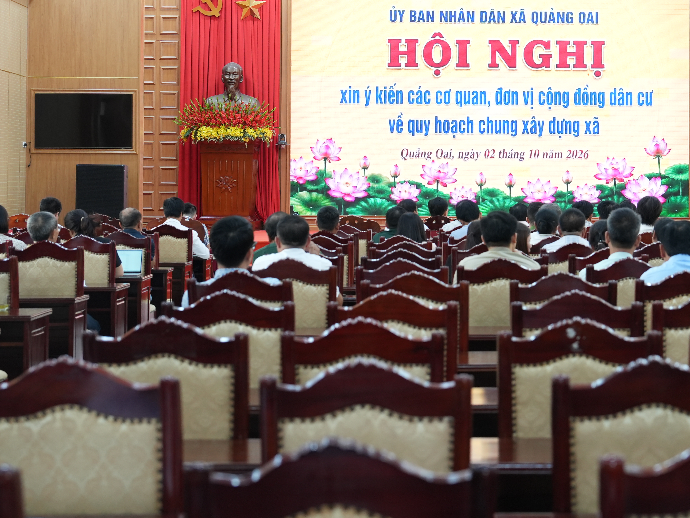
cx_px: 477
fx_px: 1754
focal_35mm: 88
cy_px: 142
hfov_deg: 22.1
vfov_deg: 16.7
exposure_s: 1/80
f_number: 3.5
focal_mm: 46
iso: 1000
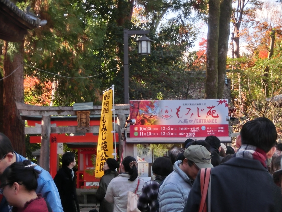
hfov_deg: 17.9
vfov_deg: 13.5
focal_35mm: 110
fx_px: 896
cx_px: 141
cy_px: 106
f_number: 5.4
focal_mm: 19.54
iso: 80
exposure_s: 1/80
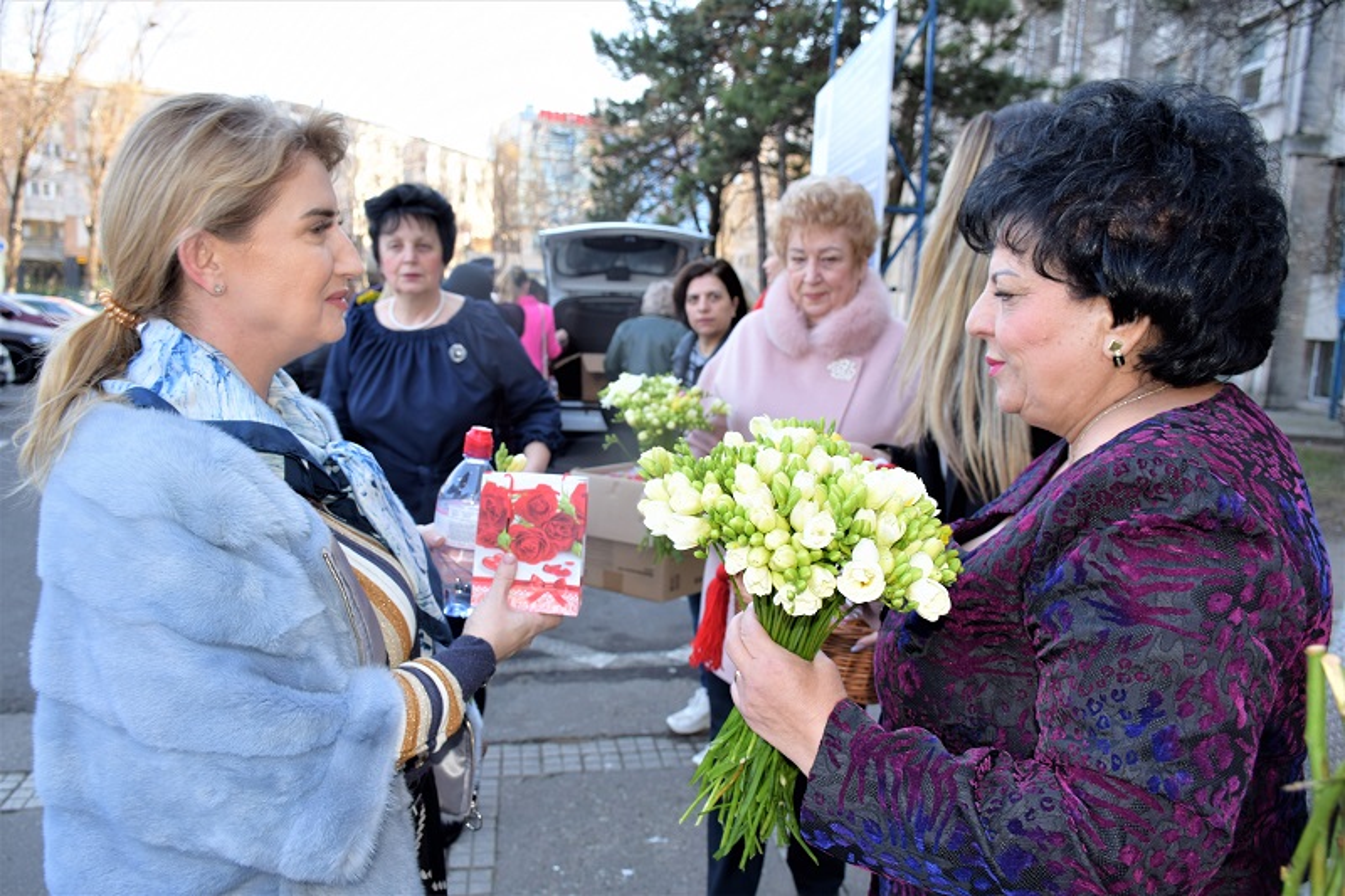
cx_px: 672
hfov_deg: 67.4
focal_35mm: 27
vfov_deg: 47.9
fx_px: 1008
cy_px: 448
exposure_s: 1/125
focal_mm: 18
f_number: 5.6
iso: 180
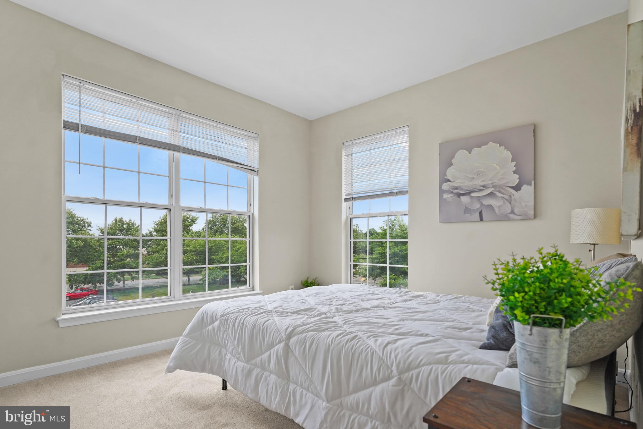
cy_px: 214
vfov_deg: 70.4
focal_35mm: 17
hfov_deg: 93.3
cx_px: 322
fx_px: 304
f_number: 4
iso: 320
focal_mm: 17
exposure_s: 1/60
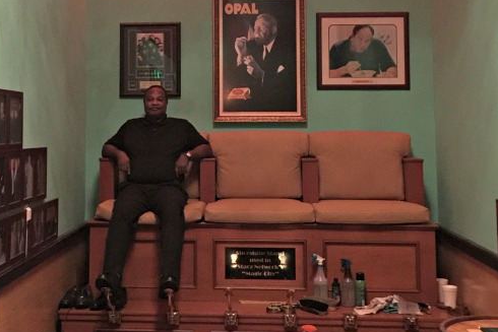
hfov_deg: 36.0
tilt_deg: +5.0
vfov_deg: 24.3
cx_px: 181
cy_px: 69
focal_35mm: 55
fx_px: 761
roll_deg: -0.7
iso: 200
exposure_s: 1/4
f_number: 2.2
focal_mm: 4.15
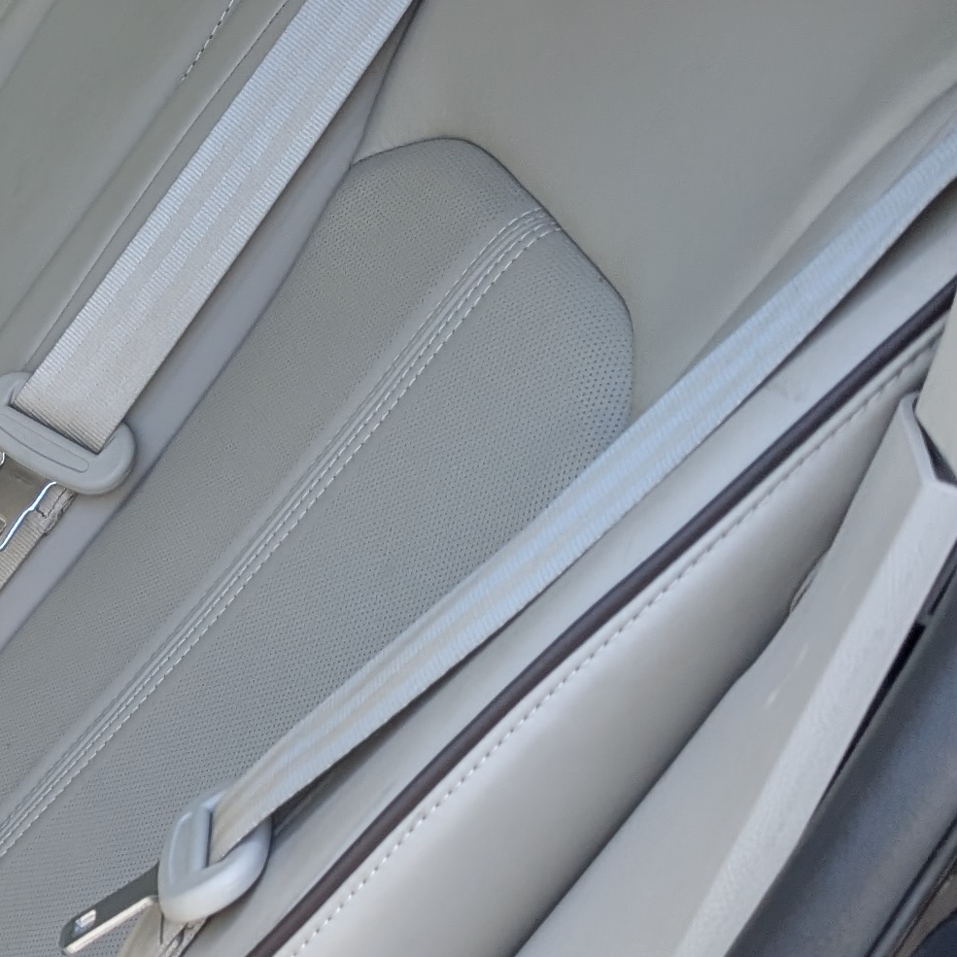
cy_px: 905
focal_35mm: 88
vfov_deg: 19.3
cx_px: -720
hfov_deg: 16.7
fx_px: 2752
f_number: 1.68
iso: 24
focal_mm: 6.9
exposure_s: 1/156
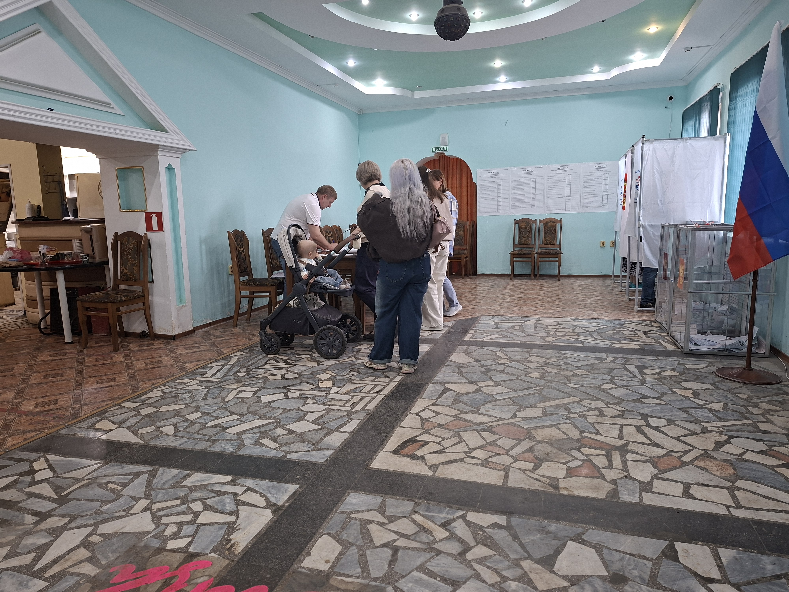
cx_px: 394
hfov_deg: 73.9
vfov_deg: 58.9
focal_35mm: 23
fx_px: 524
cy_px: 296
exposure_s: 1/40
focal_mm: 5.54
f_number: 1.8
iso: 250
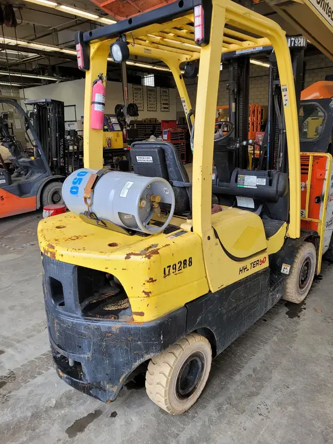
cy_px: 222
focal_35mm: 26
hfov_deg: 53.1
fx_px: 333
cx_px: 166
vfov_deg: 67.3
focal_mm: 5.4
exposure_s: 1/168
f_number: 1.8
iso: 40
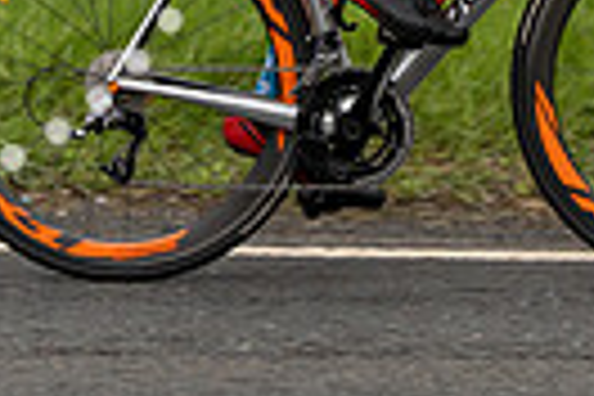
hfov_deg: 5.7
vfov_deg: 3.8
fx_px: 5923
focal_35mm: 359
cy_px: -580
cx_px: 534
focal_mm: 70
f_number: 3.5
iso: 320
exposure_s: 1/1000
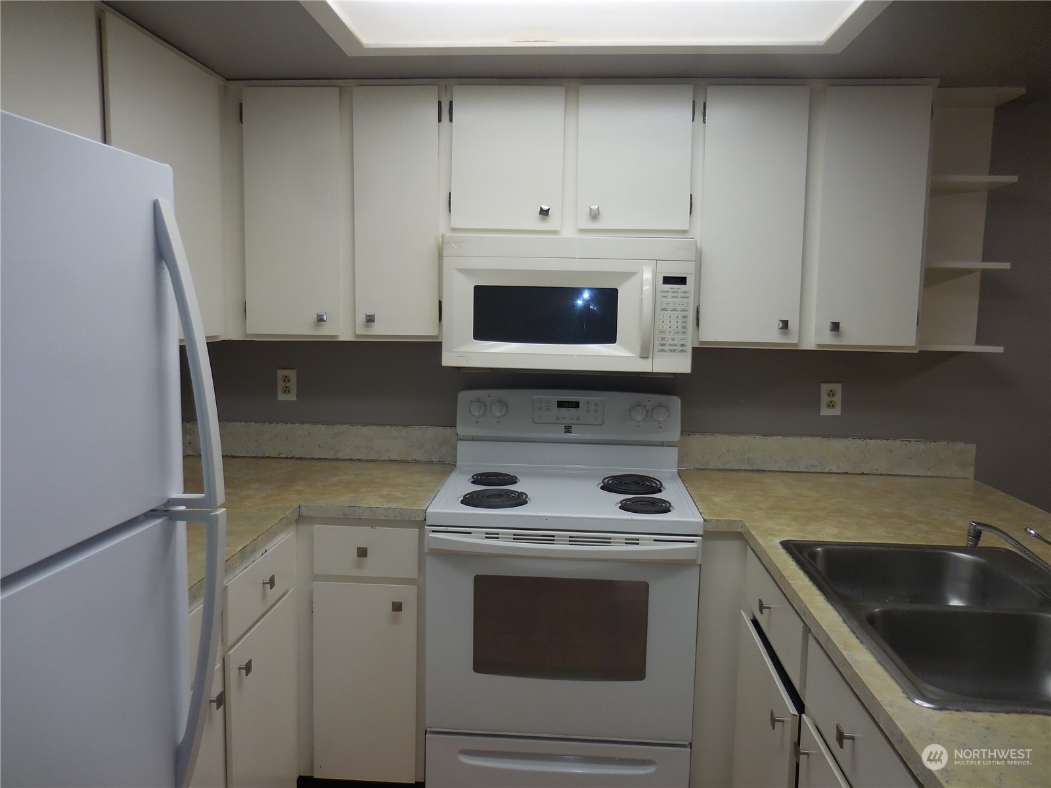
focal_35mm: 25
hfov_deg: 69.4
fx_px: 759
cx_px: 526
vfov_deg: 54.9
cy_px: 394
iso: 125
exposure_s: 1/40
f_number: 3.3
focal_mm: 4.5
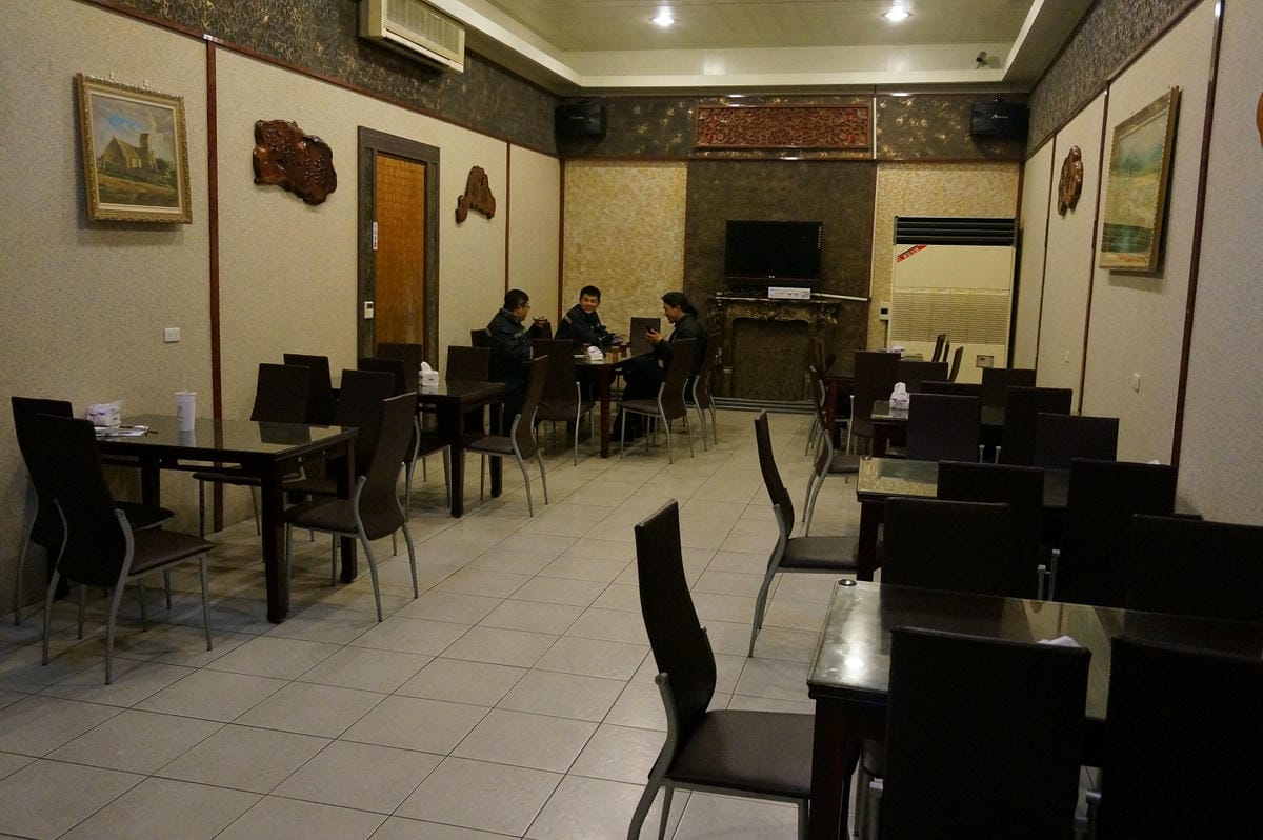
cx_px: 632
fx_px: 1052
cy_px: 420
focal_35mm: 30
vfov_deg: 43.5
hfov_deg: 62.0
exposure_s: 1/160
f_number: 4
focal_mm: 20
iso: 3200
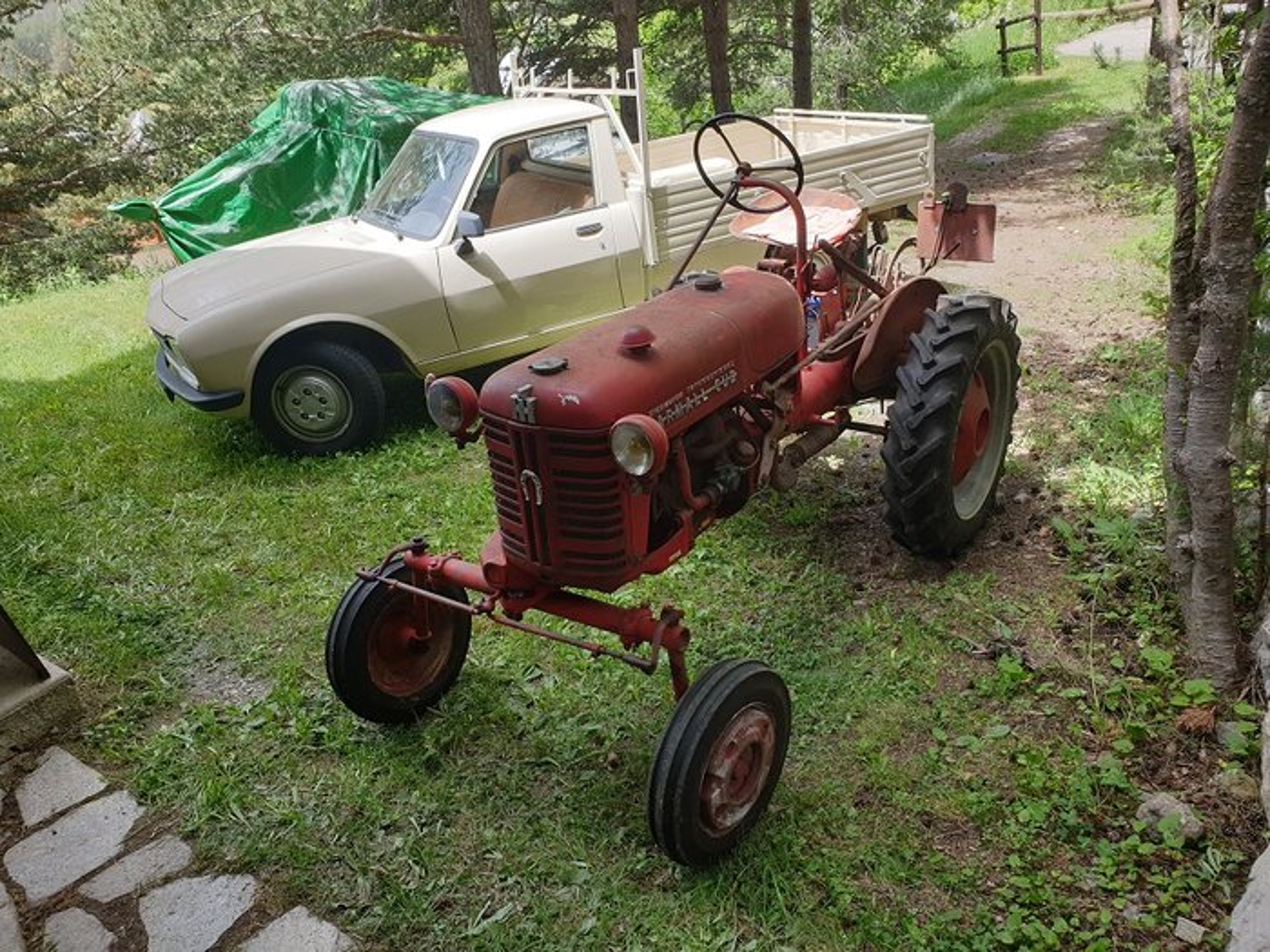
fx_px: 954
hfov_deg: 67.3
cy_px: 476
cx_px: 635
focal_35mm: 26
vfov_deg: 53.1
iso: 50
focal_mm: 4.3
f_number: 2.4
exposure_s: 1/239
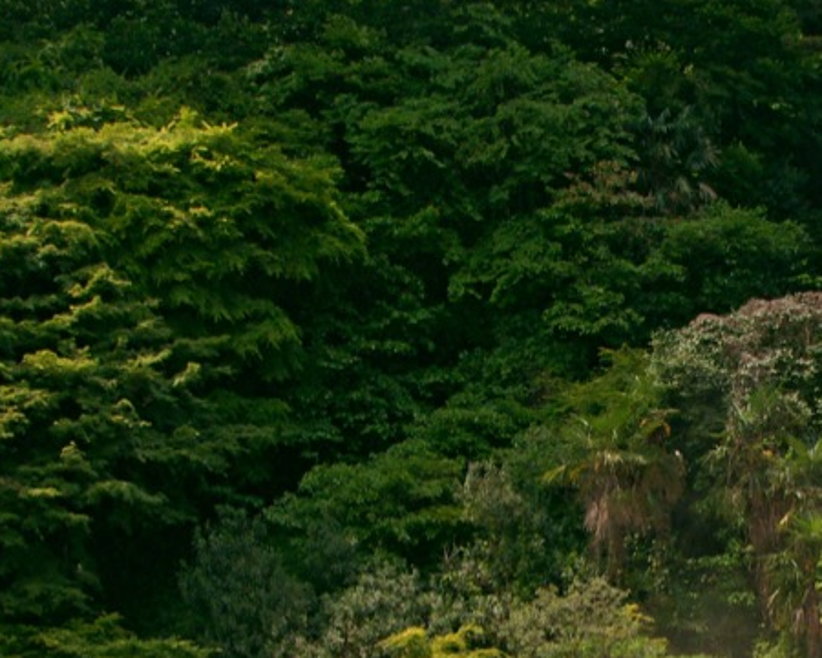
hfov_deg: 23.2
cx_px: 740
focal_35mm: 80
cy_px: 815
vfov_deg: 18.1
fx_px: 1946
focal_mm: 16
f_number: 9
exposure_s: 1/200
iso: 200
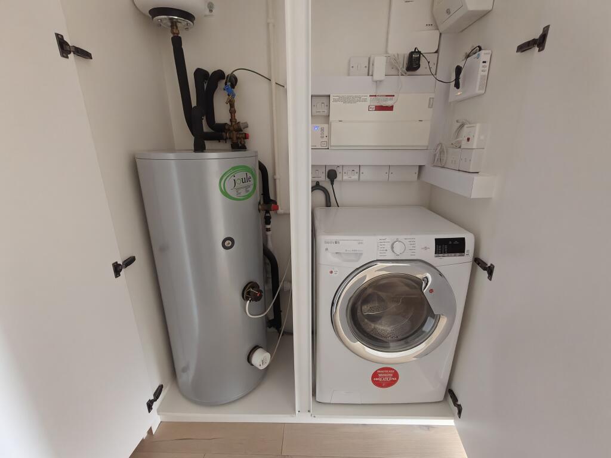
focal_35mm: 15
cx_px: 306
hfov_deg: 98.2
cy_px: 229
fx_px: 265
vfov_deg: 81.7
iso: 4000
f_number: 2
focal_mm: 2.3
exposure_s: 1/156
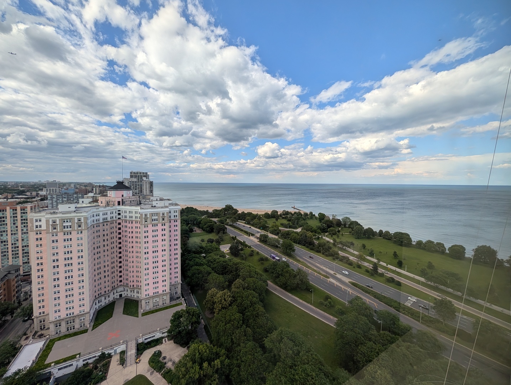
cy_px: 192
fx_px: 177
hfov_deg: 110.5
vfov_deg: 94.7
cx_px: 256
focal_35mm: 12
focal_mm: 2.02
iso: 50
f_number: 1.7
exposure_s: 1/3247
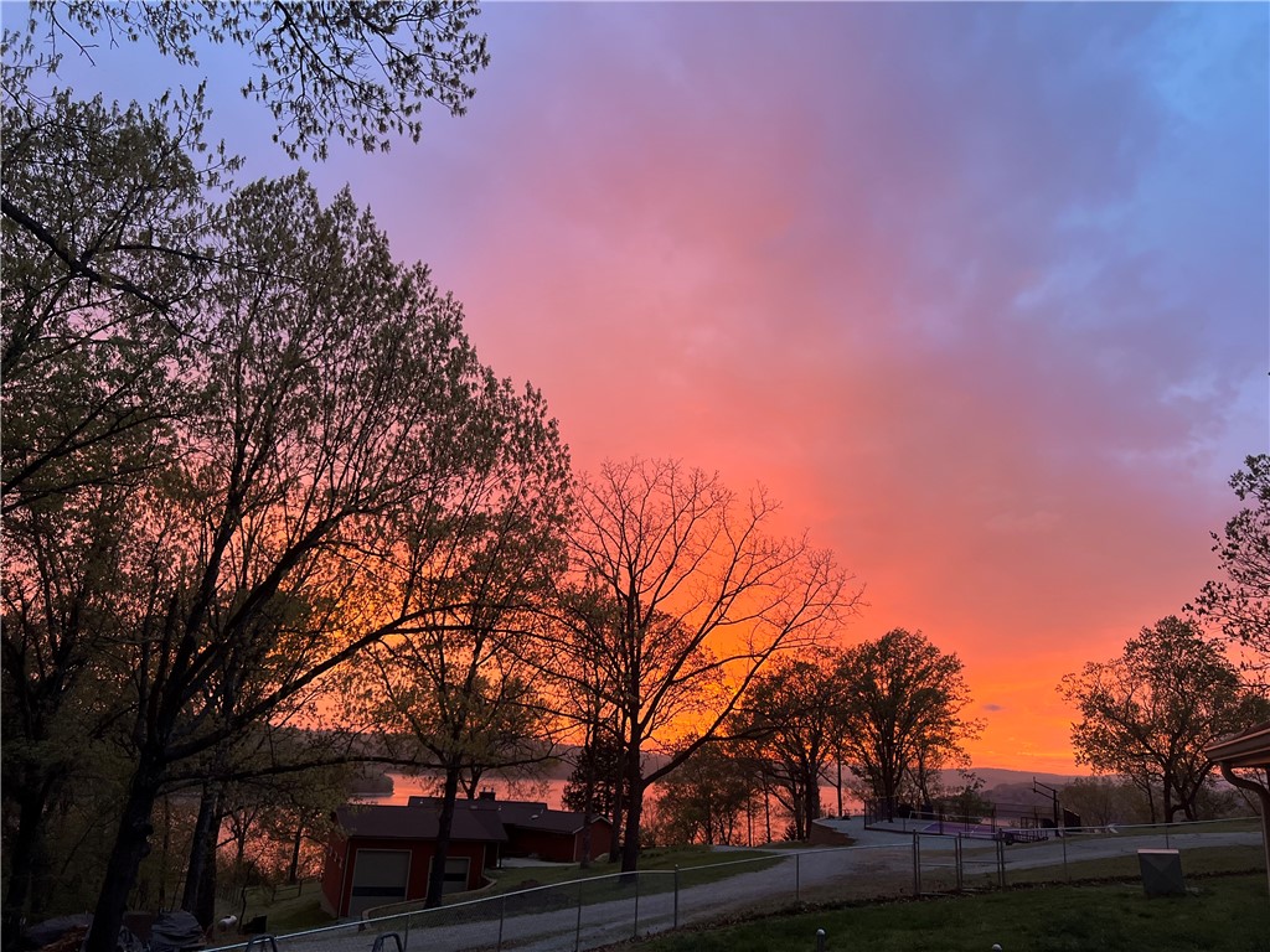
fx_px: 954
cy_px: 476
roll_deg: -4.2
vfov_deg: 53.1
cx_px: 635
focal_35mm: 26
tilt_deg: +15.3
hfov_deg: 67.3
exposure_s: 1/102
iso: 125
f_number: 1.5
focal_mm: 5.7
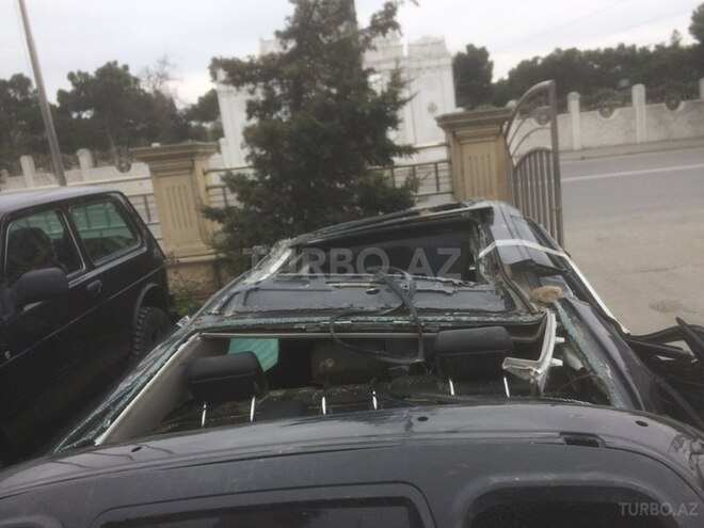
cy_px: 264
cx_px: 352
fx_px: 590
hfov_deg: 61.7
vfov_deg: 48.2
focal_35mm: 29
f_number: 2.2
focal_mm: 4.15
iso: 32
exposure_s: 1/622
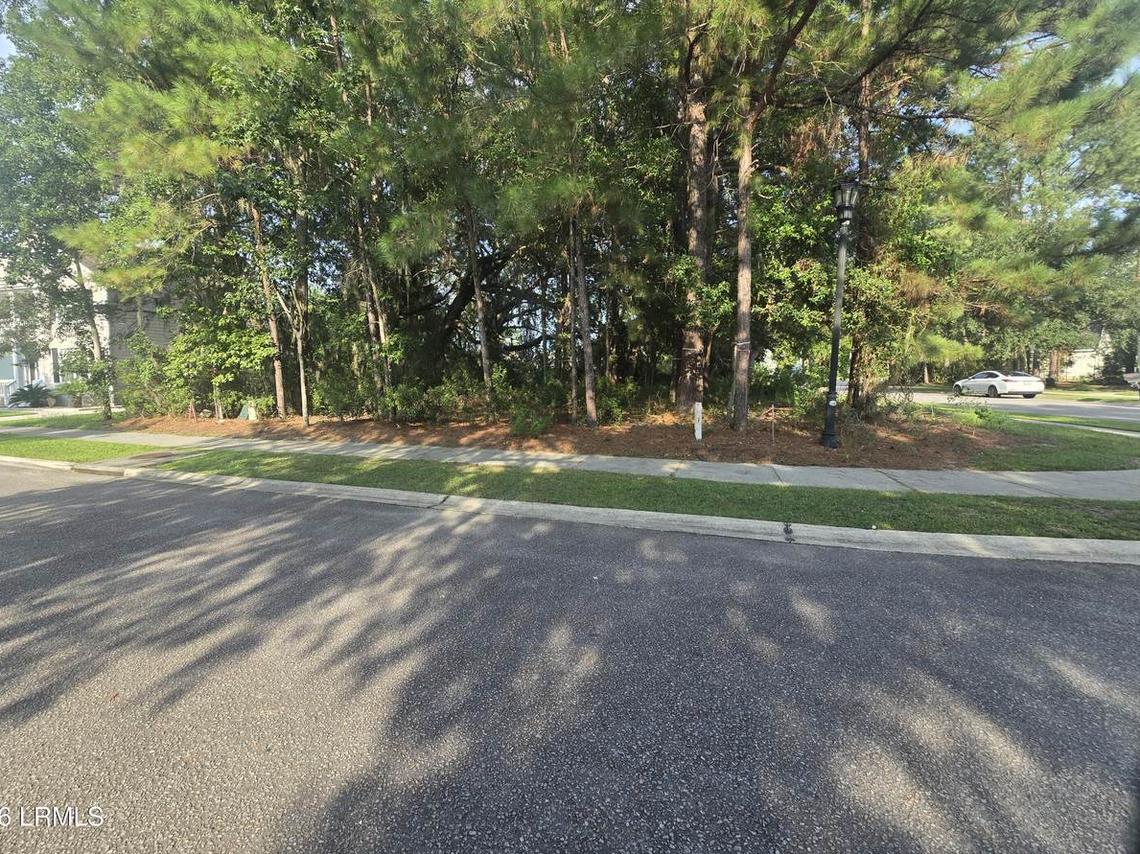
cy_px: 399
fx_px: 461
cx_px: 547
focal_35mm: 14
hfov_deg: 102.0
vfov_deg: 85.5
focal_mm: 2.2
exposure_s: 1/557
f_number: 2.2
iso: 50
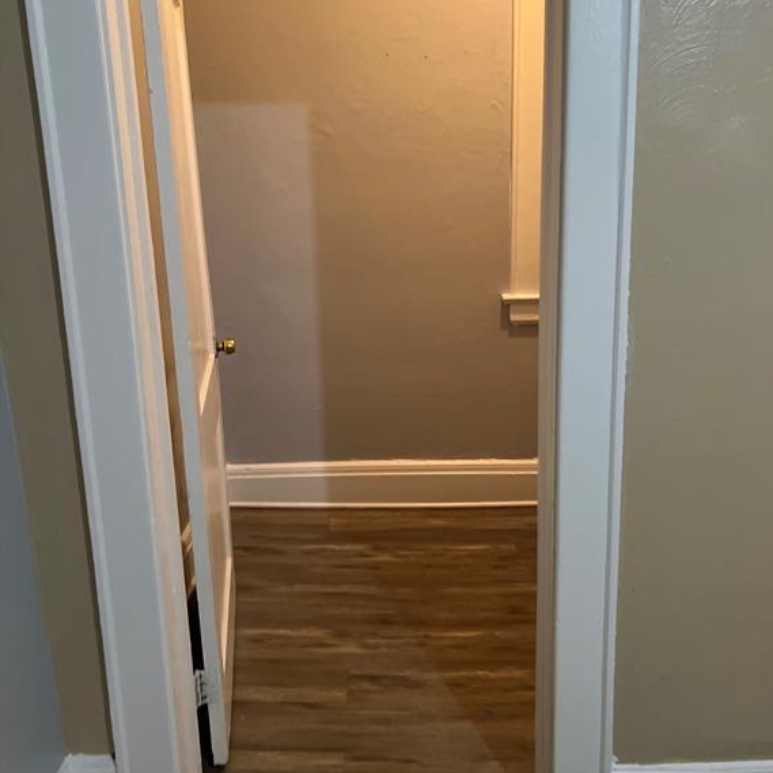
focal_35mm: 31
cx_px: 389
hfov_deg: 52.5
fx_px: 783
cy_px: 315
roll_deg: +3.3
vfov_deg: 52.2
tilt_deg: -9.7
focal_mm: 5.7
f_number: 1.5
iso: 320
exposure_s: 1/60
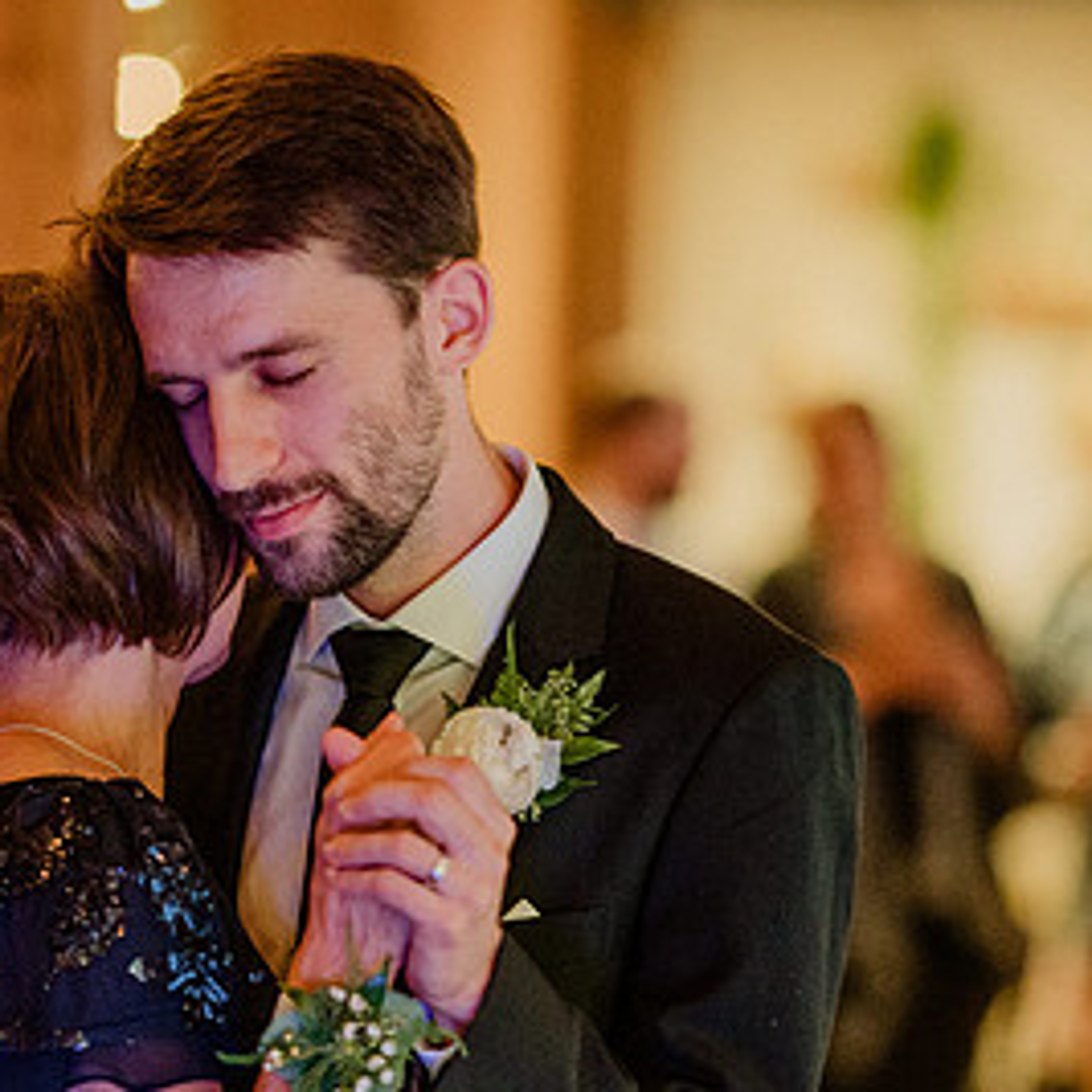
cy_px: 769
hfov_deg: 9.0
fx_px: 6924
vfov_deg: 9.0
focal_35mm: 194
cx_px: 254
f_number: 2
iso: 3200
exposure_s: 1/250
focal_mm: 105
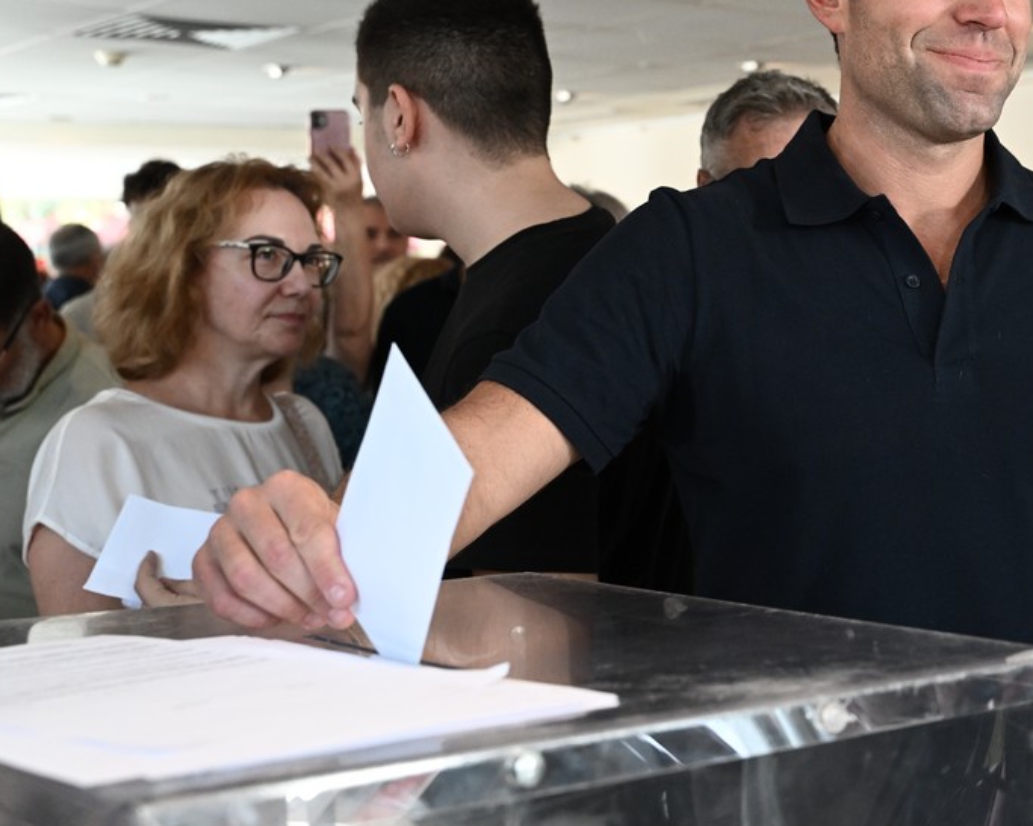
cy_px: 260
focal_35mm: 66
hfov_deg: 28.0
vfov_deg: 23.0
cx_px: 847
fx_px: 2017
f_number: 4.5
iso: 3200
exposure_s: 1/320
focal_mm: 40
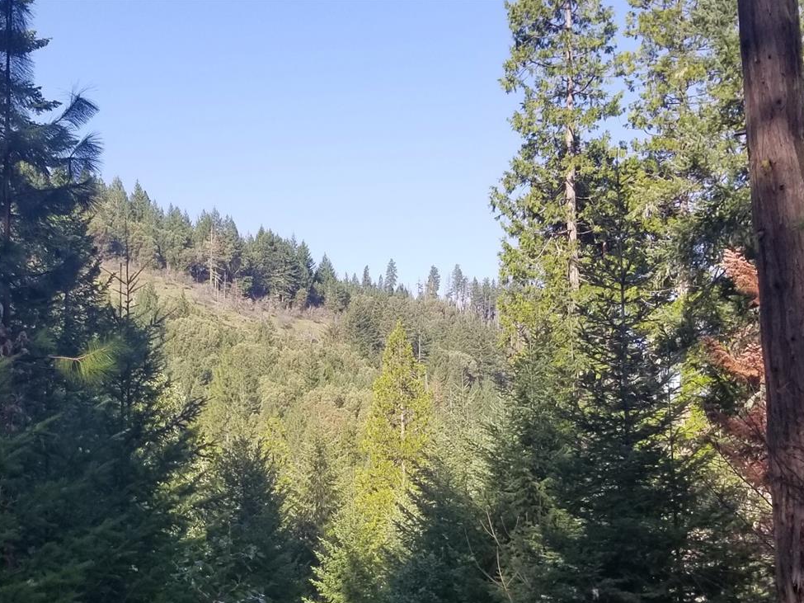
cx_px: 296
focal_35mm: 40
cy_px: 462
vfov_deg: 35.1
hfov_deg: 46.3
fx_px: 929
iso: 50
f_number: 1.7
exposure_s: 1/1033
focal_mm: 4.25
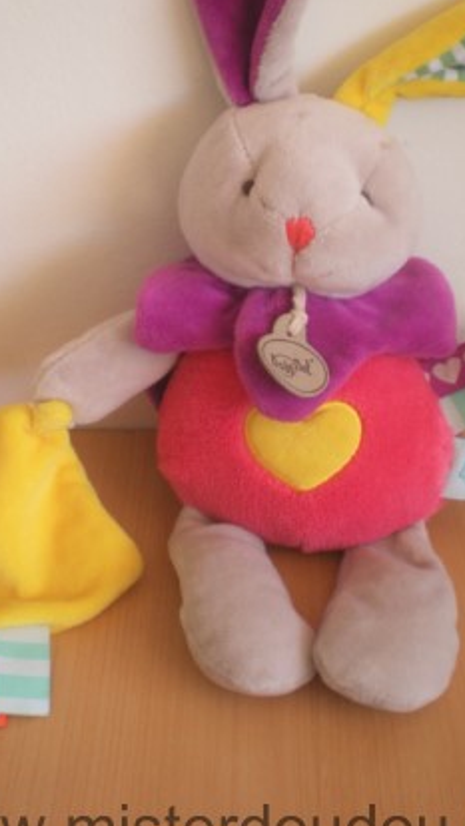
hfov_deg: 23.1
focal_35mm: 52
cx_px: 206
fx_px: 1139
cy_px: 349
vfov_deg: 39.8
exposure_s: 1/59.6
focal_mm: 6.3
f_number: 3.1
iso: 97
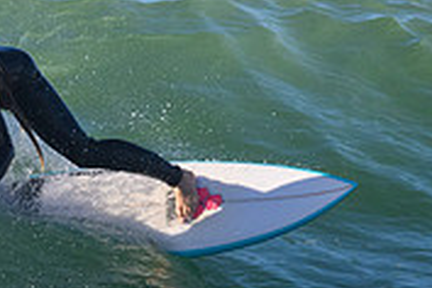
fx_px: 22654
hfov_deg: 1.1
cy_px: 212
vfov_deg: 0.7
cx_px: -65
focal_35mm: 1888
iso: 2000
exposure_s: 1/2000
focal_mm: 450
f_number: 11
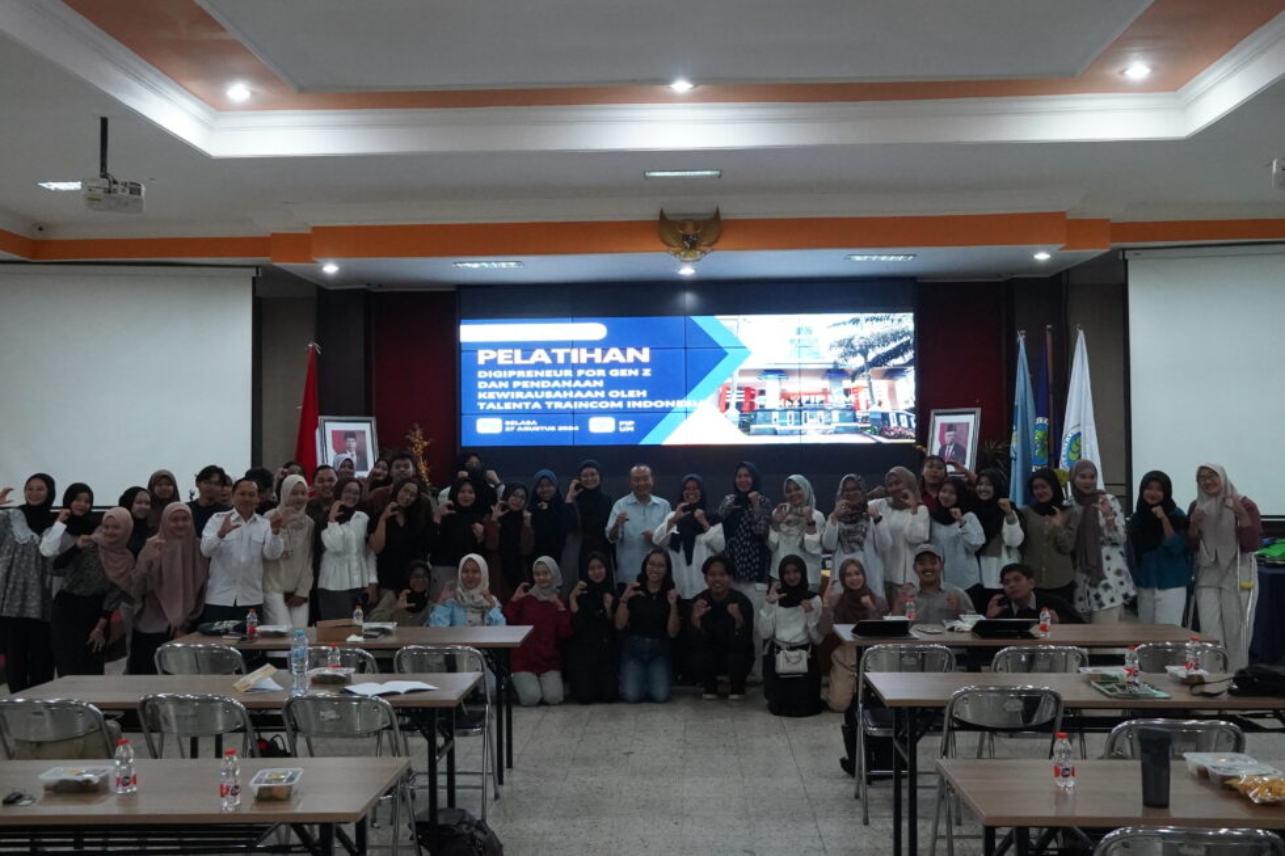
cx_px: 642
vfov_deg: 38.9
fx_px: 1213
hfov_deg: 55.8
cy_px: 428
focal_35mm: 34
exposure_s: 1/100
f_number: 5.6
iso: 8000
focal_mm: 23
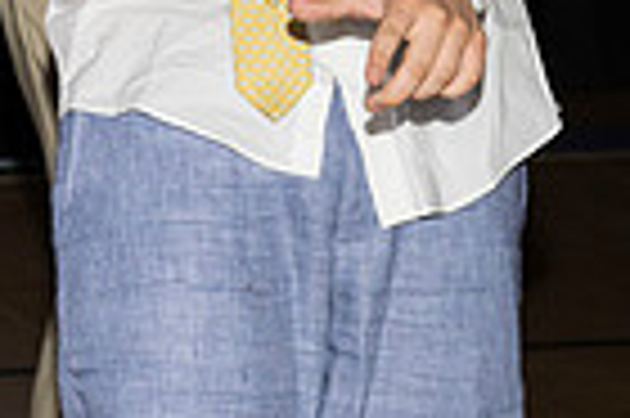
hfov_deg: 8.6
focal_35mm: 226
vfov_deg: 6.0
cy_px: -266
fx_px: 3950
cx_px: -621
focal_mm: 53
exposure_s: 1/100
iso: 1250
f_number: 5.6
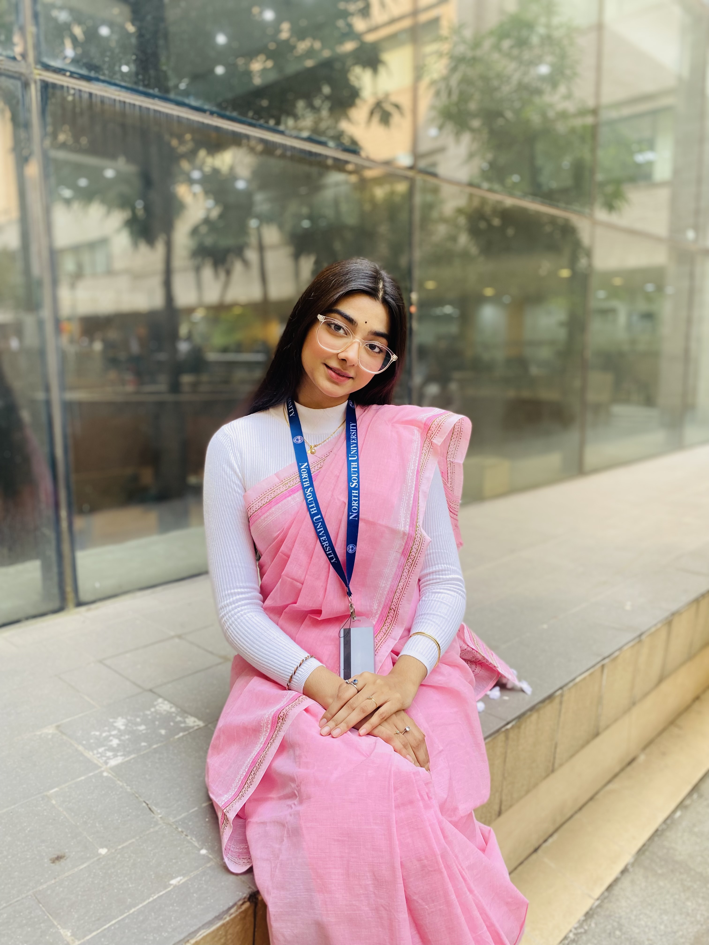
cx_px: 354
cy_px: 472
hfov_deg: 53.1
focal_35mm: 26
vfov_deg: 67.3
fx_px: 710
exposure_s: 1/121
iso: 40
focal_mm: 4.25
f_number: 1.8
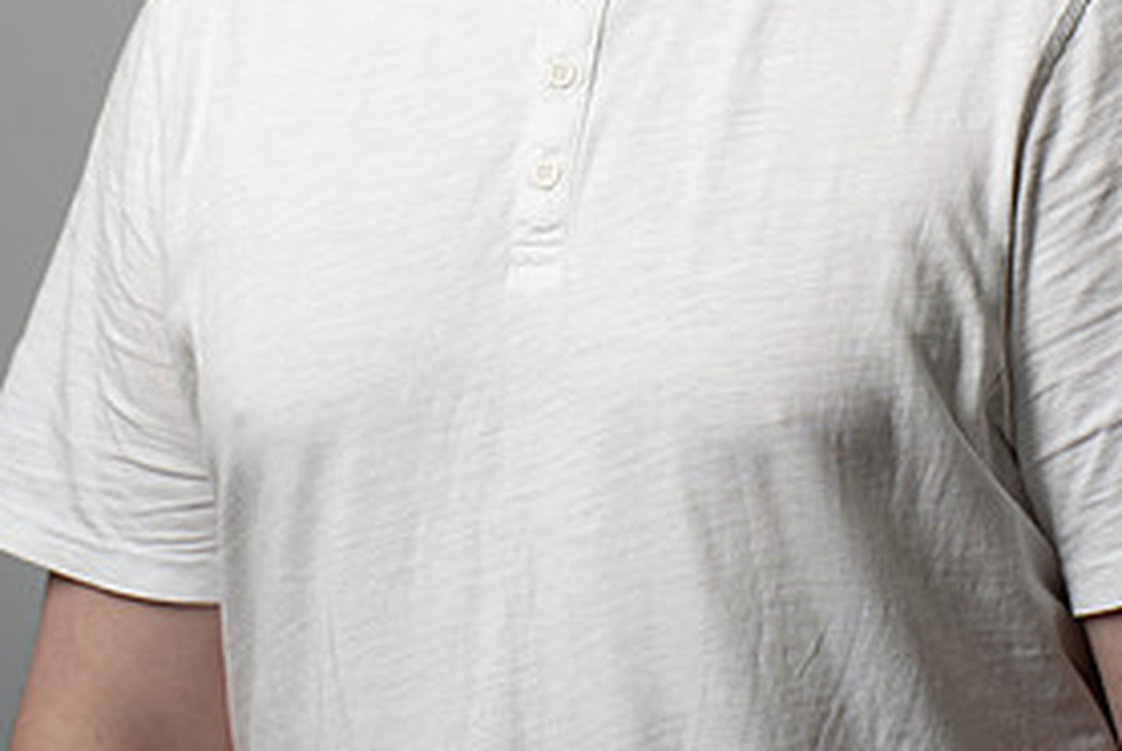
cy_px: -117
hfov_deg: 7.1
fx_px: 9079
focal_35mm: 291
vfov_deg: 4.7
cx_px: 561
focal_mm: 180
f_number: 7.1
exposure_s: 1/160
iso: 160
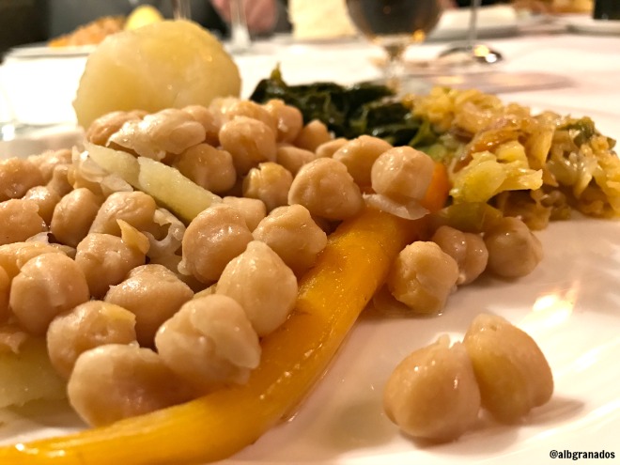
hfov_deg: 63.4
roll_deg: +2.0
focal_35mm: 28
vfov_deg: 49.7
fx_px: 502
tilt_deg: -23.9
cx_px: 310
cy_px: 232
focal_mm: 3.99
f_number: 1.8
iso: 80
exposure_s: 1/8
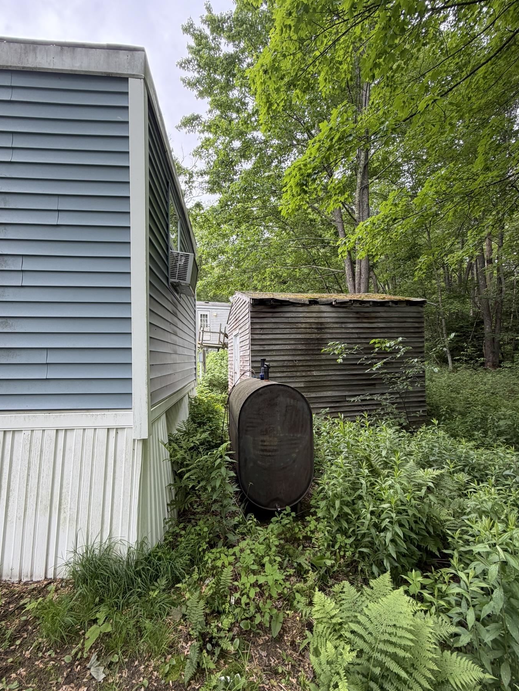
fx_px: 320
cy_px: 362
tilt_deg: +0.0
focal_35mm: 16
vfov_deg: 94.4
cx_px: 252
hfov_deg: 78.1
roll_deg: +1.7
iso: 64
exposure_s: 1/121
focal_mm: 2.22
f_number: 2.2
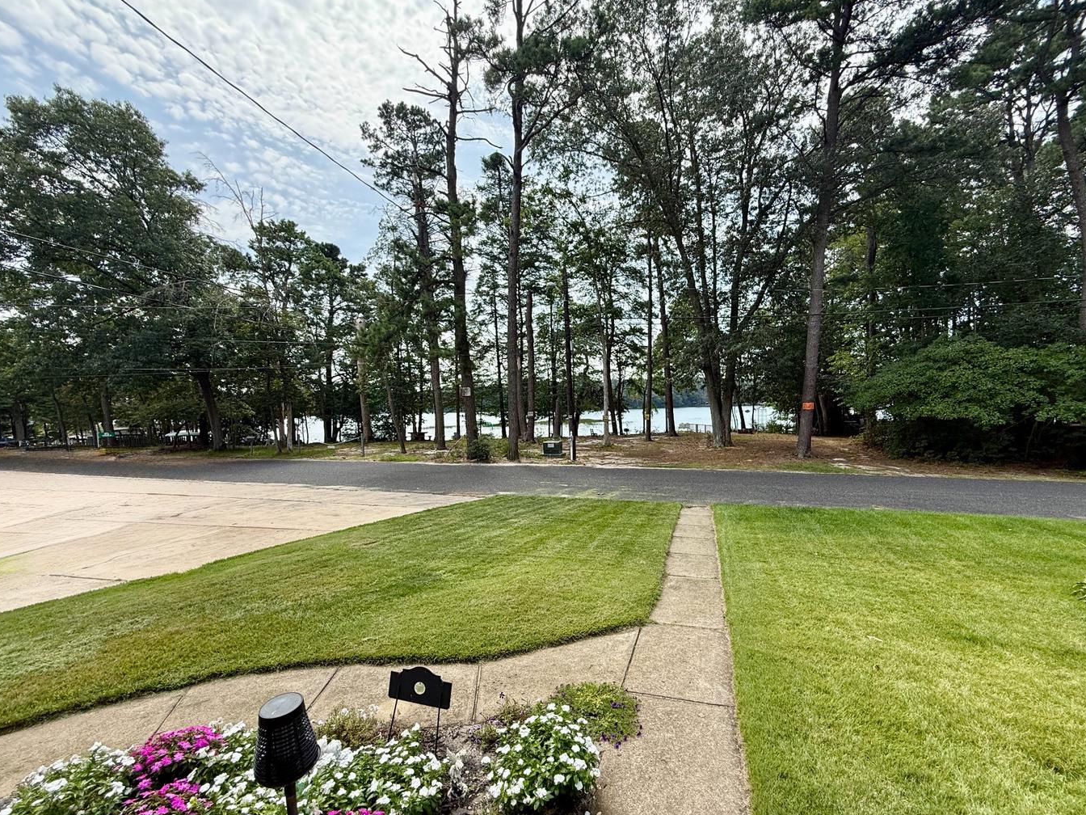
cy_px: 430
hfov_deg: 98.1
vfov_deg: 81.7
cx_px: 572
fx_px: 471
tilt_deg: -2.8
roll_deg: +1.7
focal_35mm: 15
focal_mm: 2.22
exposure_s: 1/970
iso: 64
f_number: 2.2
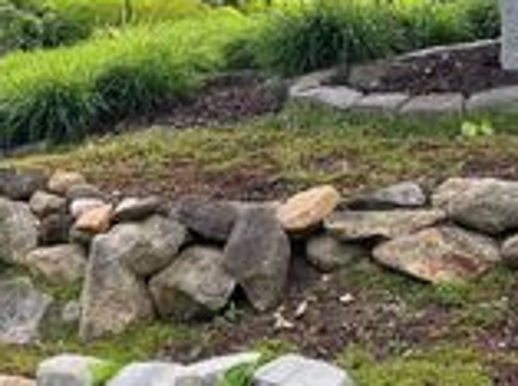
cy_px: 8
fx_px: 1239
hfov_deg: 22.3
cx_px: -56
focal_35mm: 83
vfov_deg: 17.3
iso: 50
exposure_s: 1/845
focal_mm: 5.1
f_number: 1.6
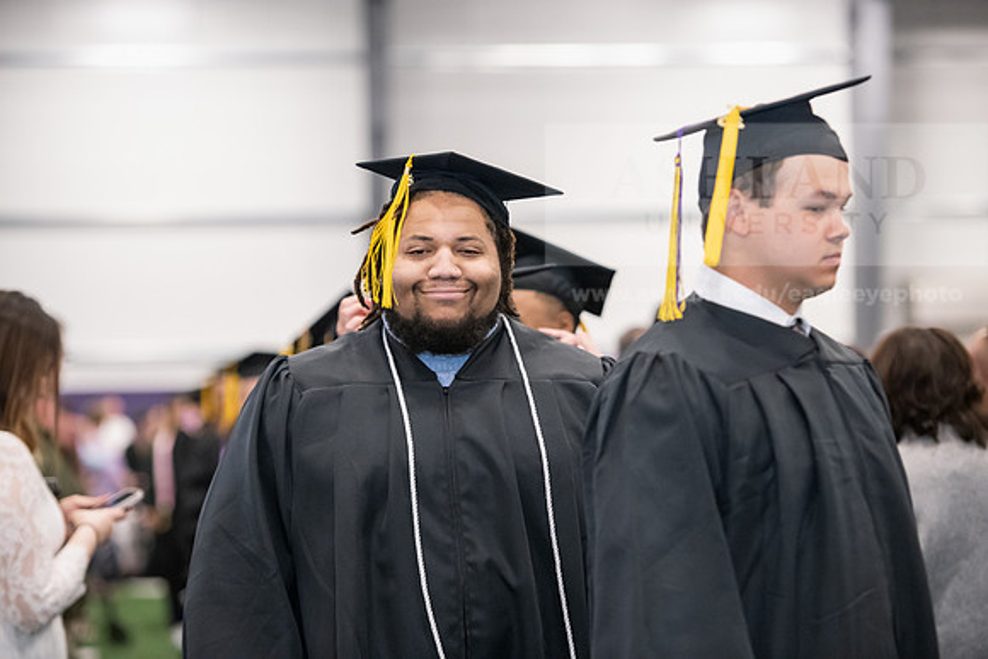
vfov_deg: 10.6
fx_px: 3568
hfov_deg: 15.8
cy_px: 330
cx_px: 494
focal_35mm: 130
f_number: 3.2
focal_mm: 130
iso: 3200
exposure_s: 1/200
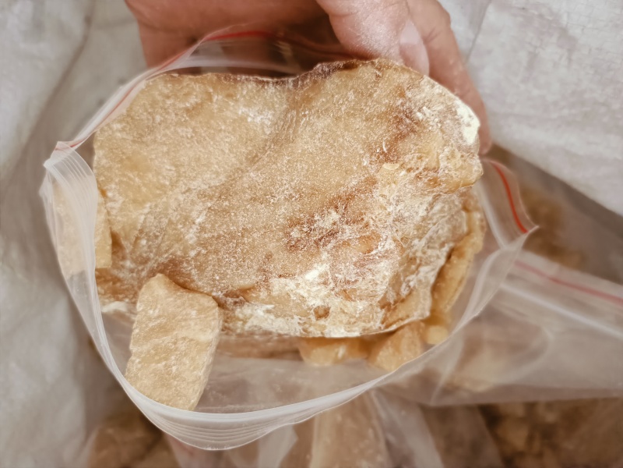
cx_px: 312
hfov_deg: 69.4
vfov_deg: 54.9
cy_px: 234
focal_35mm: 25
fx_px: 450
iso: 8363
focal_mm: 4.7
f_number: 1.7
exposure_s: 1/50
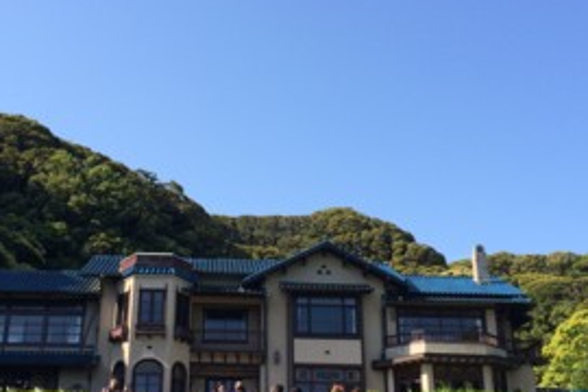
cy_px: 183
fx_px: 849
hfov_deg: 38.1
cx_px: 261
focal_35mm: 52
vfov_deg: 26.0
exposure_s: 1/1172
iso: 32
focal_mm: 4.12
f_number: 2.2
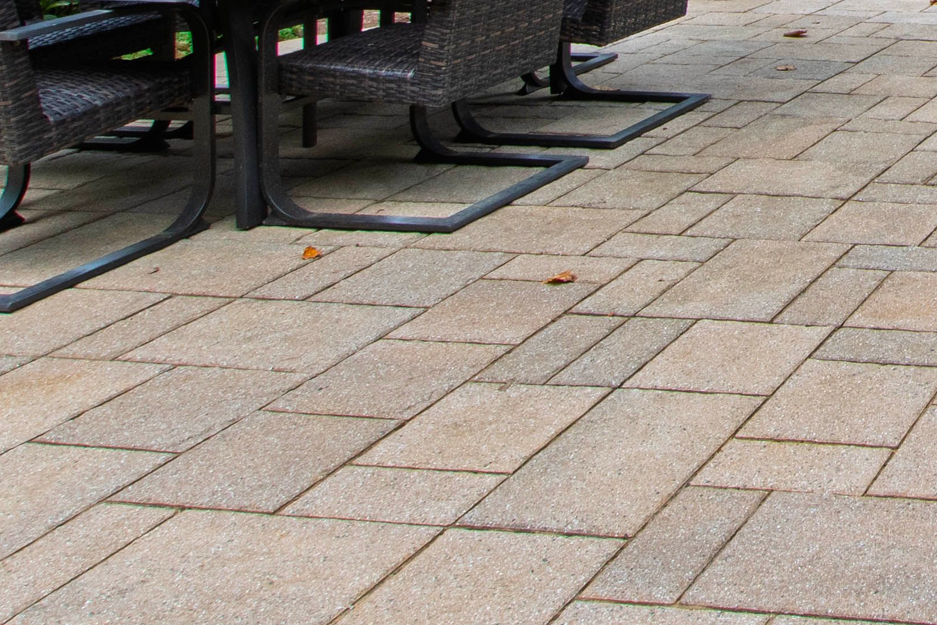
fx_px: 1327
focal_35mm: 51
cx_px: 1248
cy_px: -311
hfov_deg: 30.0
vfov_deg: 22.0
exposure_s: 1/80
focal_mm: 10
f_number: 9
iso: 320
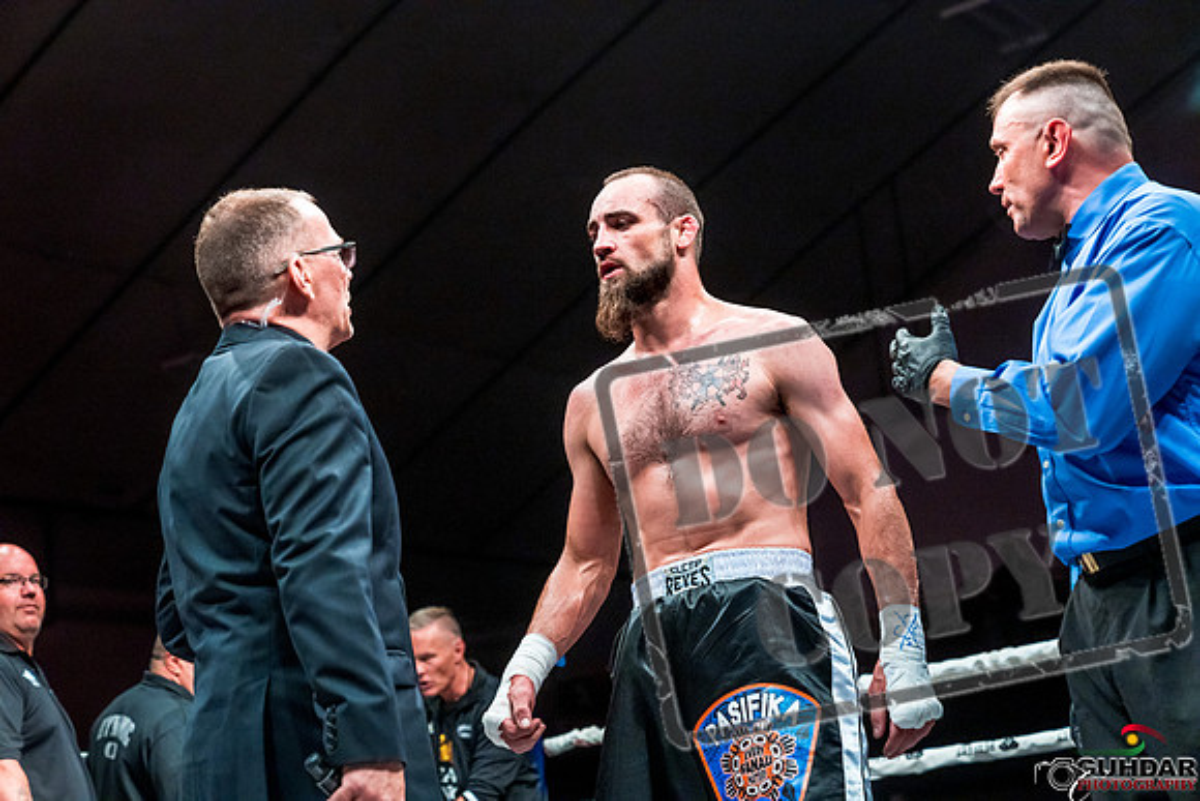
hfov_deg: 28.8
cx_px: 600
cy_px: 400
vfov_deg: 19.5
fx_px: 2334
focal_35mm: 70
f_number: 4
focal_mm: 70
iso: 4000
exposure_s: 1/800
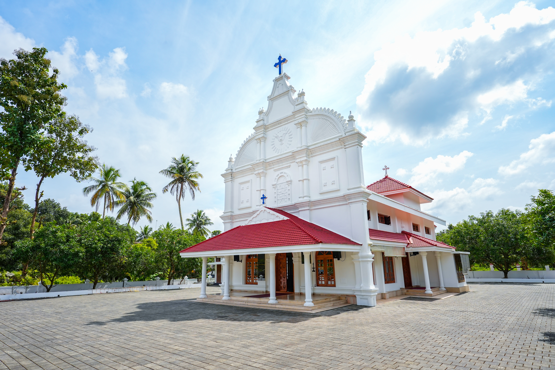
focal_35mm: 20
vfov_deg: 61.9
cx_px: 278
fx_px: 308
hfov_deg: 84.0
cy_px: 185
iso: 200
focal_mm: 20
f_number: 5
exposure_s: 1/1000
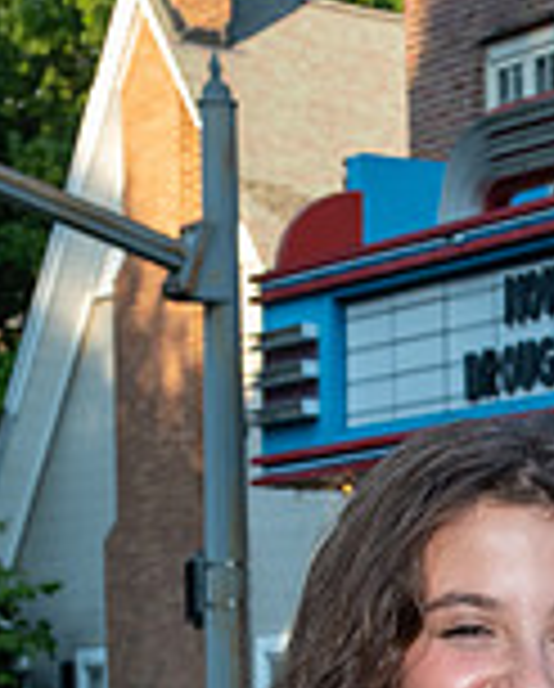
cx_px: 1340
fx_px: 3474
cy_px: 929
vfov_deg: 11.0
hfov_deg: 8.3
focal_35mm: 170
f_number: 7.1
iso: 400
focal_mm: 26
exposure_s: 1/250
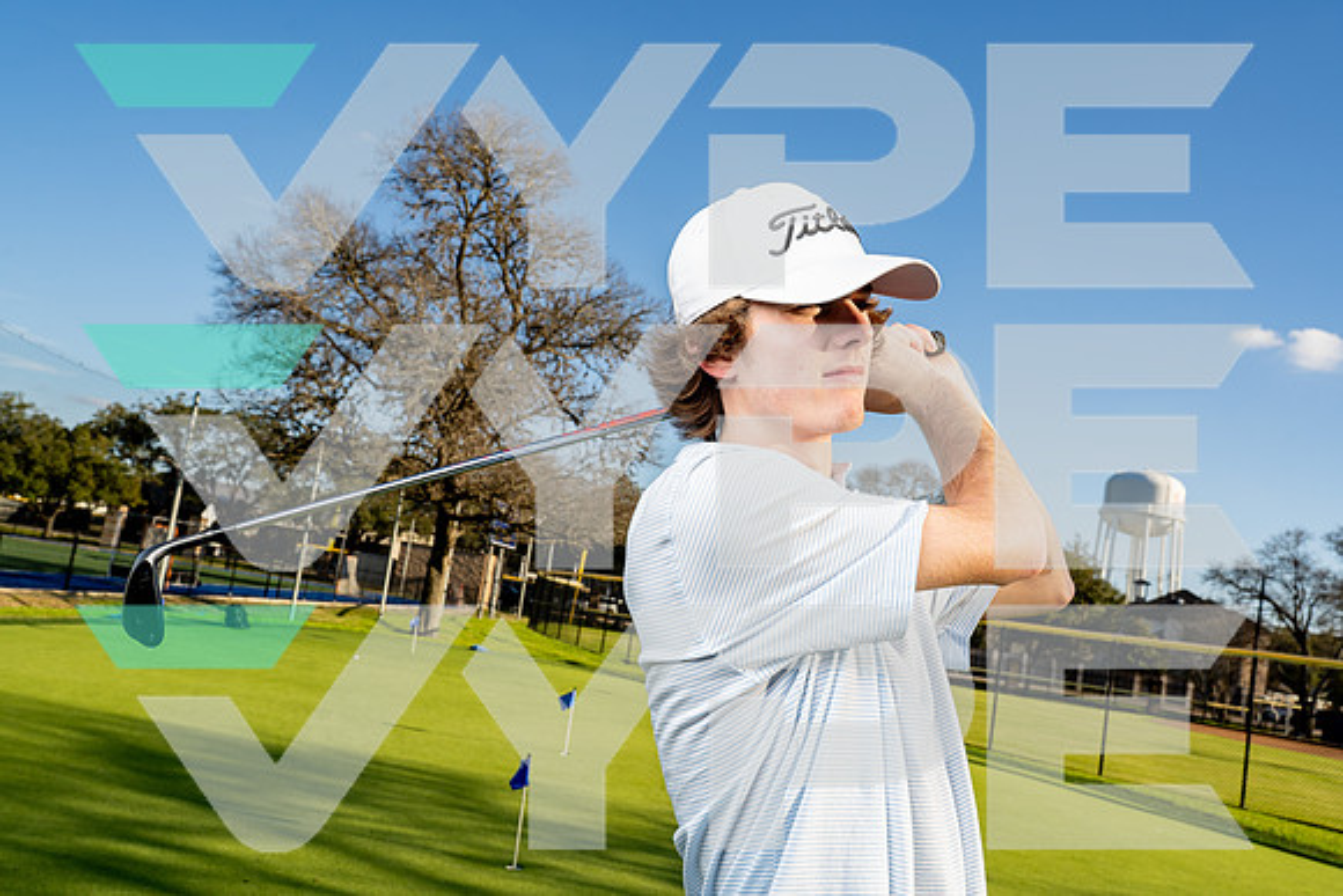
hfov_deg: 57.2
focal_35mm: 33
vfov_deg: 40.0
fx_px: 1231
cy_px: 448
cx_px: 672
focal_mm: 33
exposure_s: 1/250
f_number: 8
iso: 100
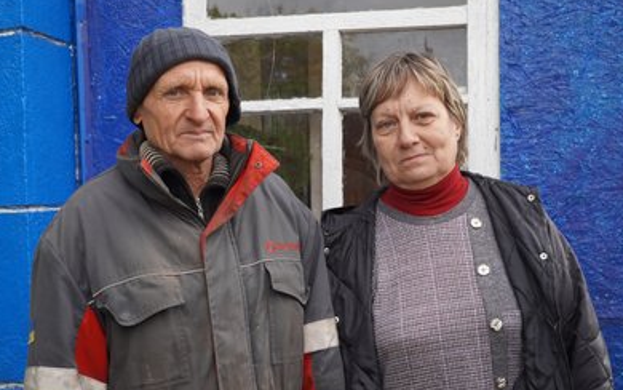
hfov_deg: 42.6
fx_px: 798
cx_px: 308
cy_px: 194
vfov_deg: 27.4
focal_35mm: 47
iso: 200
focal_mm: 30
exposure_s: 1/160
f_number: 5.6
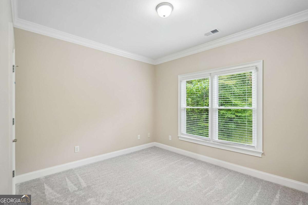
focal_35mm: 16
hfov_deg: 96.7
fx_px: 137
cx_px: 154
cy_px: 102
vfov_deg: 73.7
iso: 400
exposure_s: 1/20
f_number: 4
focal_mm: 16
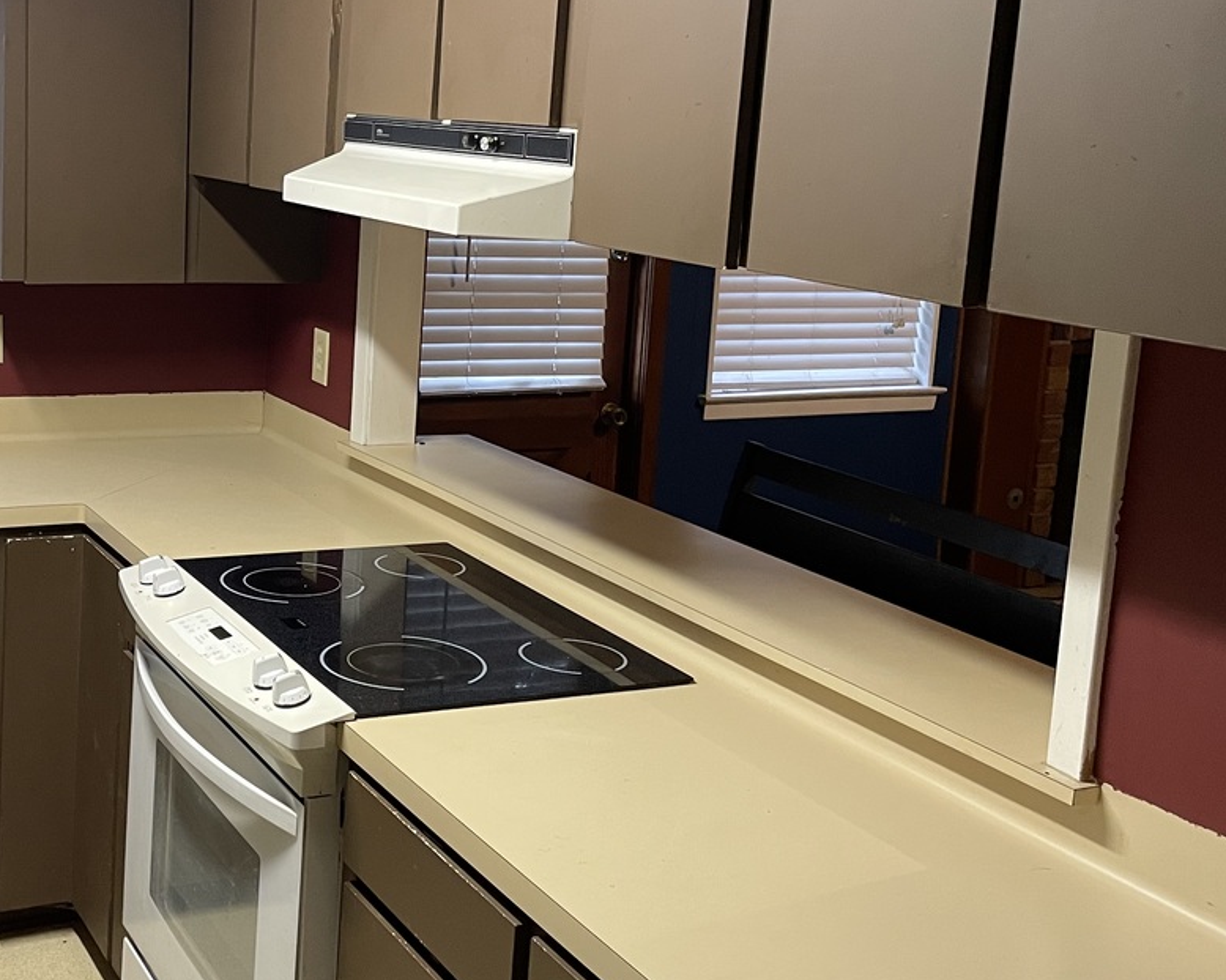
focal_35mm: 47
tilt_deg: -7.0
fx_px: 1705
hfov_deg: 39.0
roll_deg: -2.6
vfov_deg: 32.0
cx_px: 397
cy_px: 378
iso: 200
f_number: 1.6
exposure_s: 1/60
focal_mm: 4.2
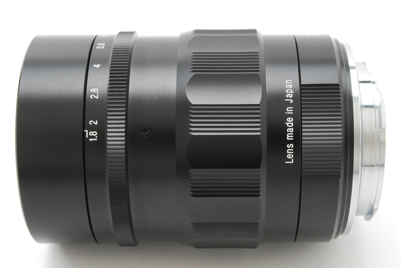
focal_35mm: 75
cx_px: 200
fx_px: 836
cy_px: 134
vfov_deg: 18.2
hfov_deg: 27.0
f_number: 16
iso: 320
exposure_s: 1/100
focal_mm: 50
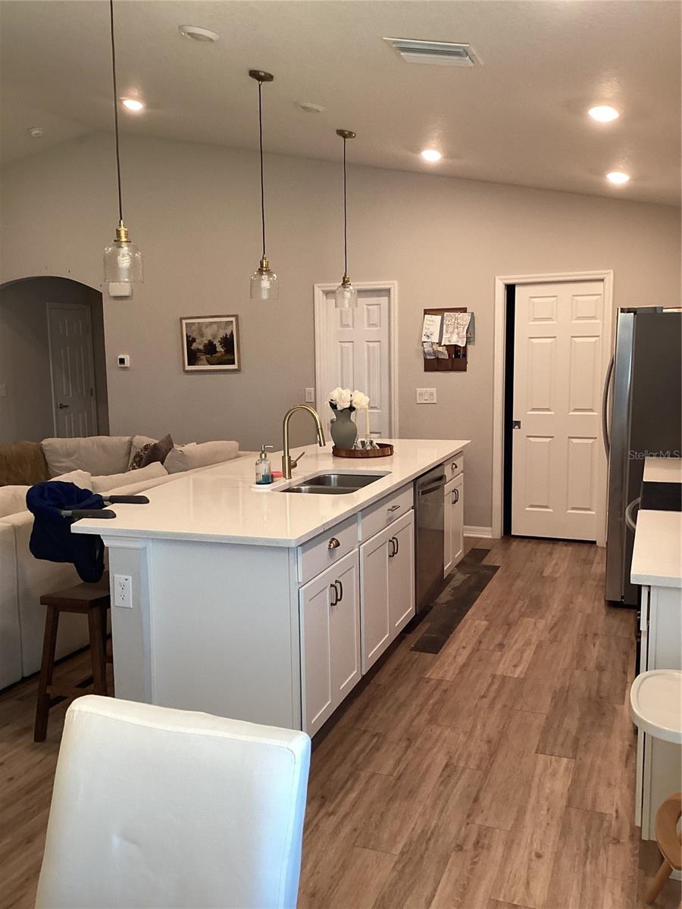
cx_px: 341
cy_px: 454
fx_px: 814
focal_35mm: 31
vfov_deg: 58.4
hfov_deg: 45.4
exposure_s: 1/60
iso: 160
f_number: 2.4
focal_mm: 3.3
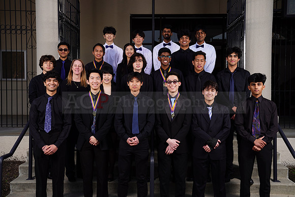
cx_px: 148
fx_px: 361
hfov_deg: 44.5
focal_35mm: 44
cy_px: 98
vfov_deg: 30.5
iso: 100
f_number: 7.1
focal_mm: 44
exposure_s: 1/200
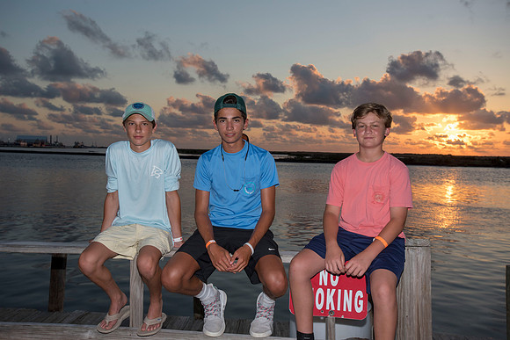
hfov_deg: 54.4
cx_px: 255
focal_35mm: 35
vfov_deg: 37.9
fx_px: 496
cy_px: 170
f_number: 7.1
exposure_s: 1/800
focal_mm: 35
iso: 500
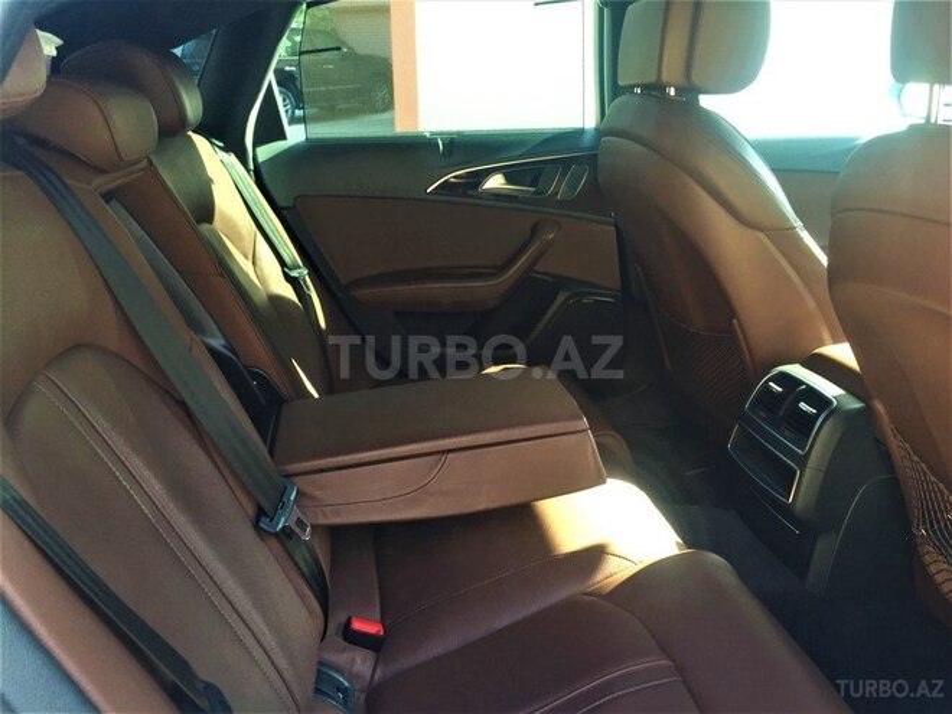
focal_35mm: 29
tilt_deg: -19.7
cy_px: 357
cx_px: 476
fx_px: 798
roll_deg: -1.3
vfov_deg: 48.2
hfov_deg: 61.7
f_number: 2.2
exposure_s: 1/50
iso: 40
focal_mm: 4.15
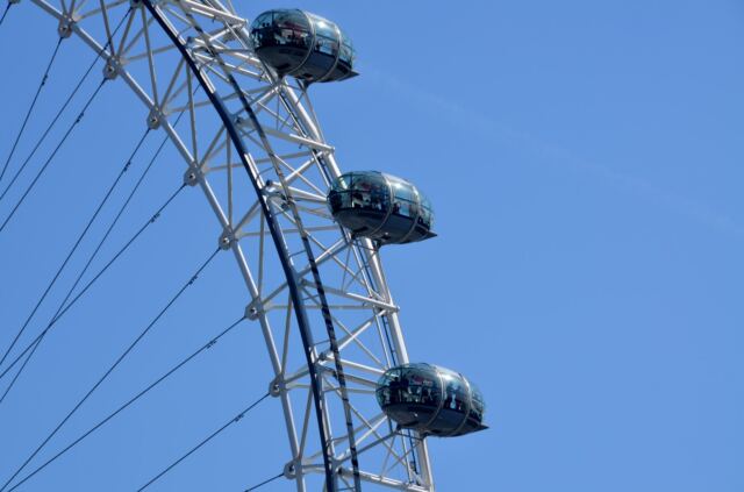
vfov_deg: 5.4
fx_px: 5256
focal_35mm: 255
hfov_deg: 8.1
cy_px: 246
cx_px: 372
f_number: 16
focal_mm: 170
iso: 100
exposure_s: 1/160
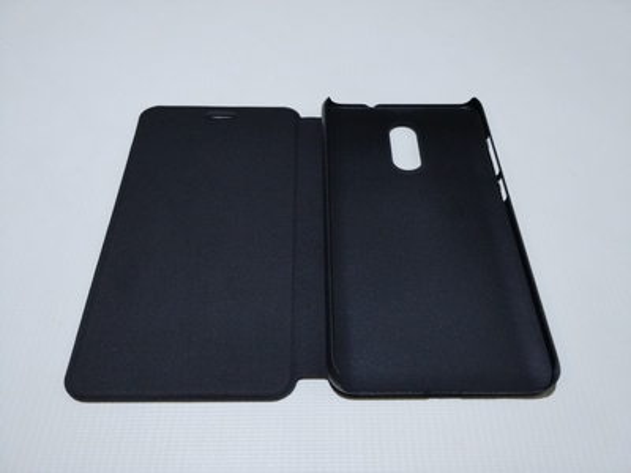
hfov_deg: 60.0
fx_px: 547
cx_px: 316
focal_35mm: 30
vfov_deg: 46.8
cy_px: 236
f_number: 2
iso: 411
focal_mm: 4.12
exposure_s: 1/33
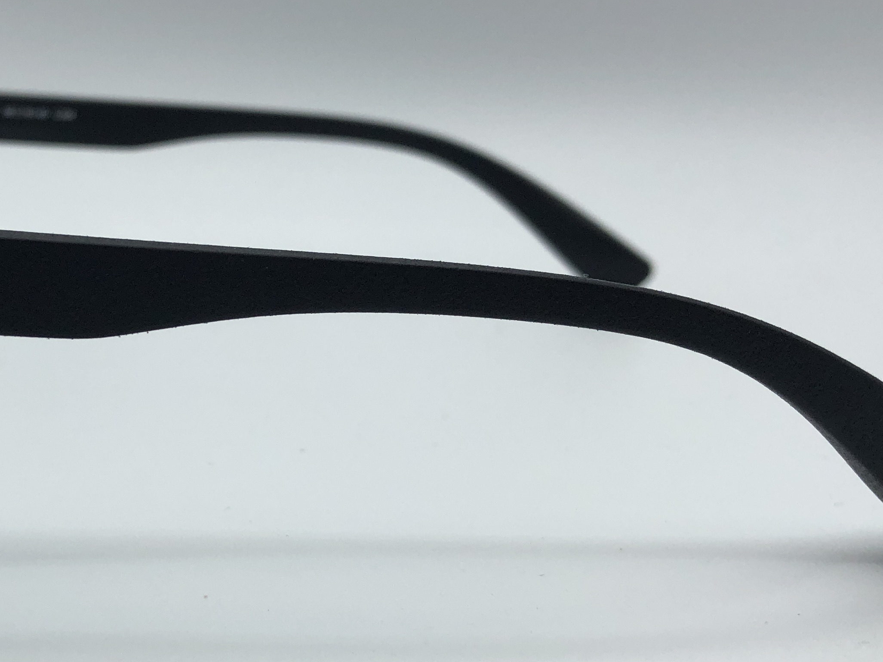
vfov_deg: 26.6
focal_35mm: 55
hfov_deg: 33.8
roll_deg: -0.1
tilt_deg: -9.7
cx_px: 165
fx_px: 1403
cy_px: 326
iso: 40
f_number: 1.8
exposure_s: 1/1021
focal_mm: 4
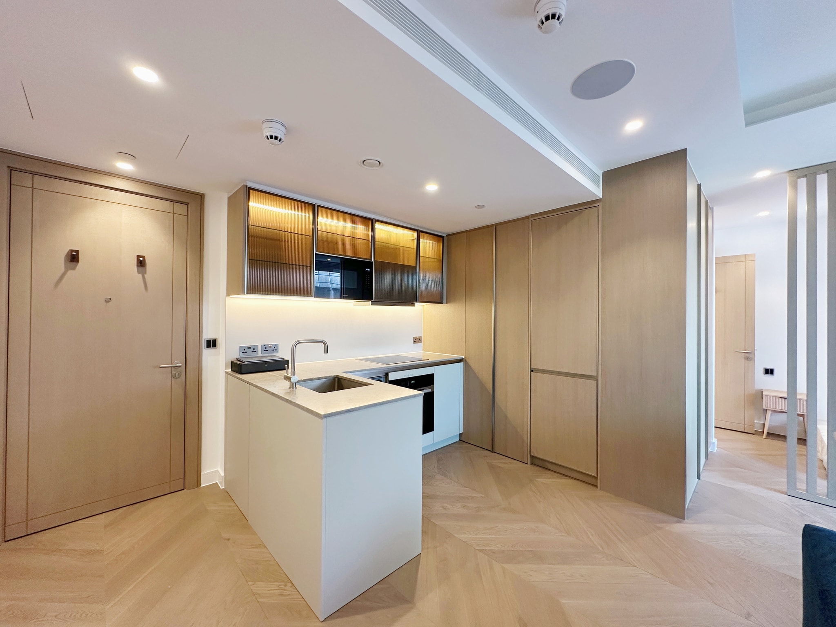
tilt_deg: -0.3
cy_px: 314
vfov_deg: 85.7
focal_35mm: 14
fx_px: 338
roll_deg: -0.5
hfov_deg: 102.1
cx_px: 418
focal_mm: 2.22
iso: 160
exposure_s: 1/50
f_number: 2.2
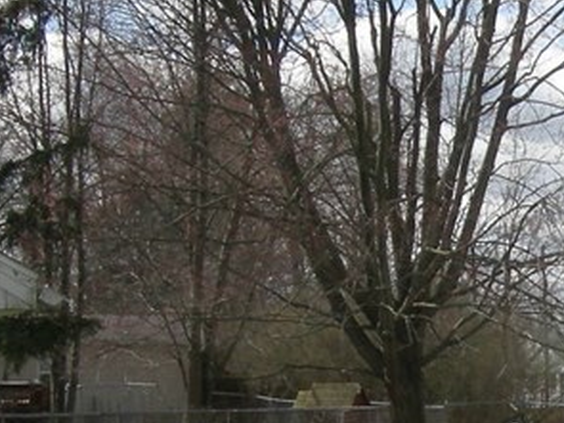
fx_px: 2036
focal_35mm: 125
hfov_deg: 15.4
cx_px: 619
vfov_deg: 11.8
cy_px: 346
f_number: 6.8
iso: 64
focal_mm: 7.5
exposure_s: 1/245
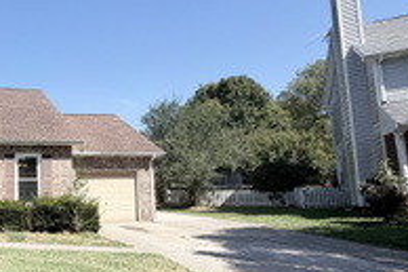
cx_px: 15
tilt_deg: +8.0
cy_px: 160
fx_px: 340
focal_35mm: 30
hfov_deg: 51.7
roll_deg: +1.0
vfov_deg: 43.4
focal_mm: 2.22
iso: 50
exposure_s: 1/502
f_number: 2.2
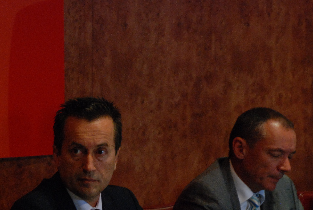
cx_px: 23
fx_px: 1810
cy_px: 187
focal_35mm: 208
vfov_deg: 6.6
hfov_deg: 9.8
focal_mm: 70
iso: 1000
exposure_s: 1/40
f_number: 5.3
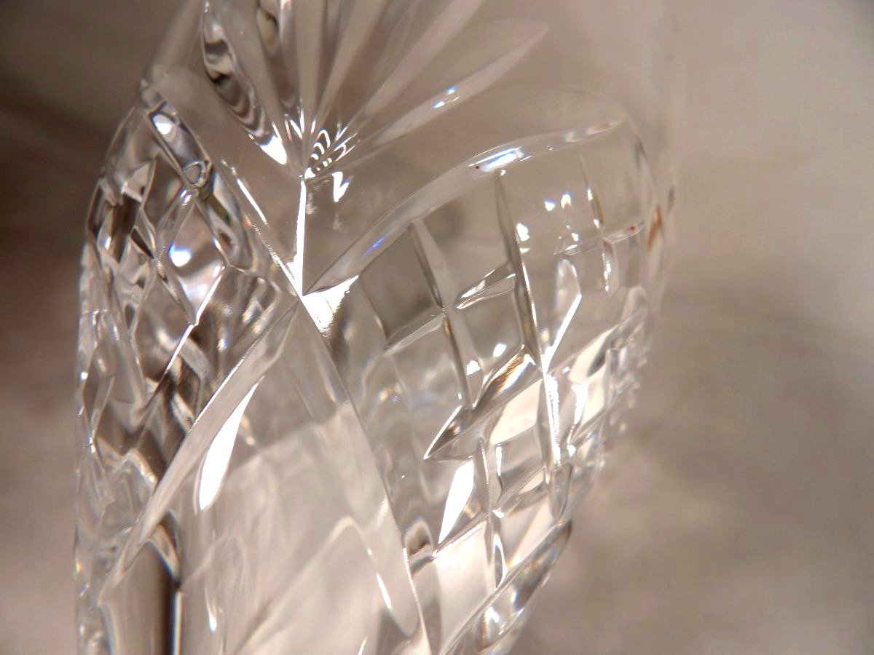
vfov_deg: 56.8
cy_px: 328
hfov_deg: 71.6
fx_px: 606
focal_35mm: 24
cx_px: 437
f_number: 2.8
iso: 125
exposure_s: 1/33
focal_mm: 4.3
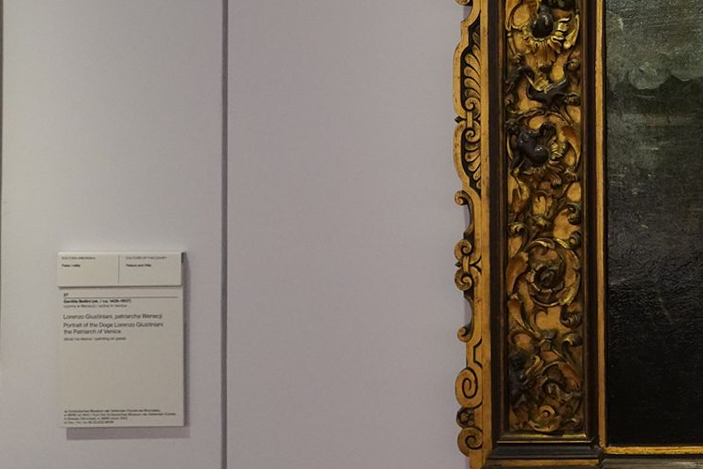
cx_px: 873
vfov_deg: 20.8
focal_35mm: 64
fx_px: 1250
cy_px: 55
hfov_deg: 27.2
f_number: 5
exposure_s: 1/80
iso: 3200
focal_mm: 24
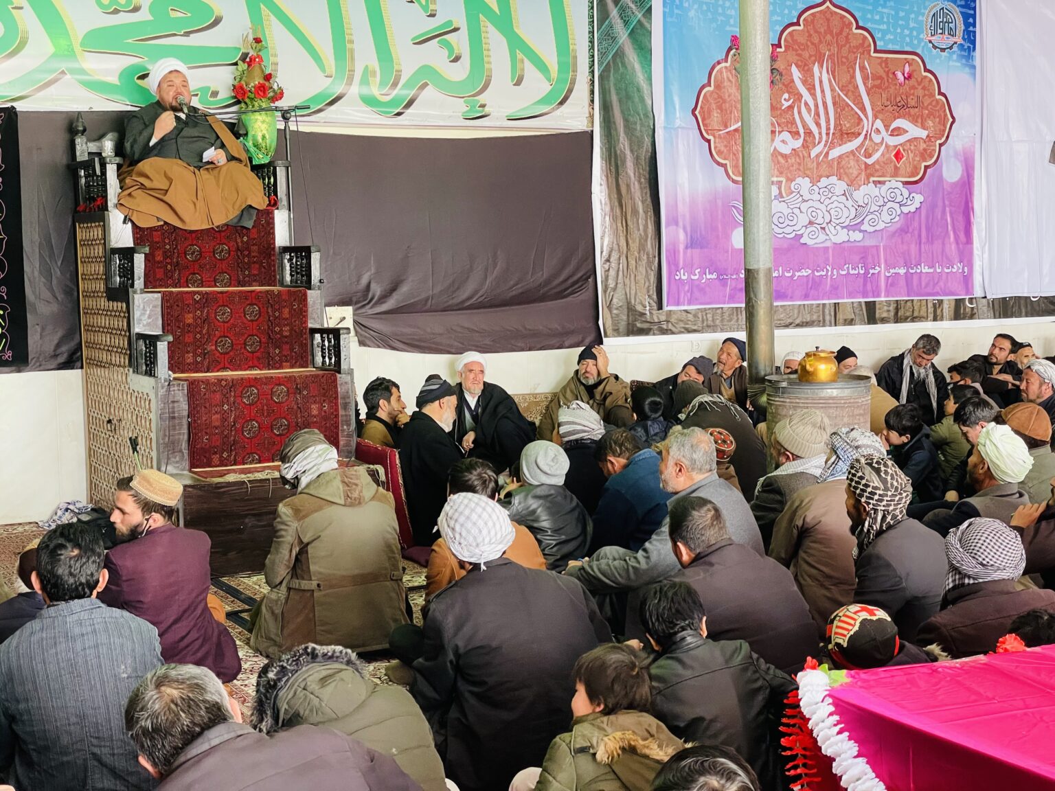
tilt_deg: -5.0
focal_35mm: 52
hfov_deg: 36.8
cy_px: 396
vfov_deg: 28.0
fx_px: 1585
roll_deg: +0.8
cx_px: 528
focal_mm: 6
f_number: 2
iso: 200
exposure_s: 1/60
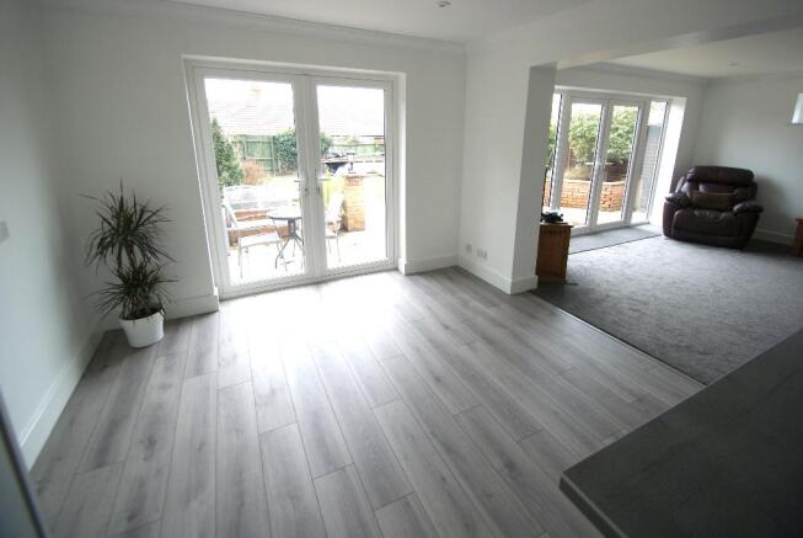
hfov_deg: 100.3
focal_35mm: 15
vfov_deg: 77.5
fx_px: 335
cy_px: 269
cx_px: 402
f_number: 4
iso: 100
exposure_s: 1/40
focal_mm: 10
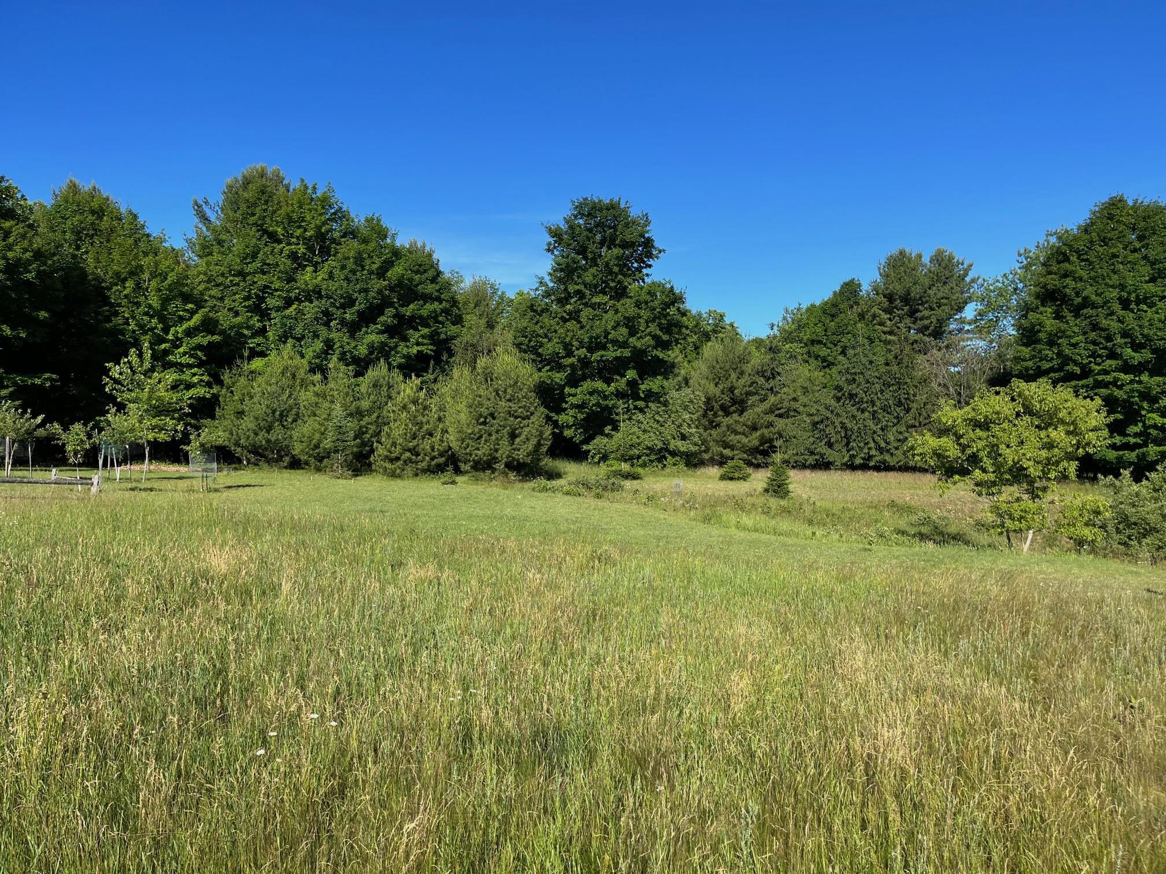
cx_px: 583
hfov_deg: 67.3
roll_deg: -0.2
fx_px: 876
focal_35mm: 26
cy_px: 437
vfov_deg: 53.1
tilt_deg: +0.1
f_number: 1.6
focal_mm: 5.1
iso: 50
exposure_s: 1/2513
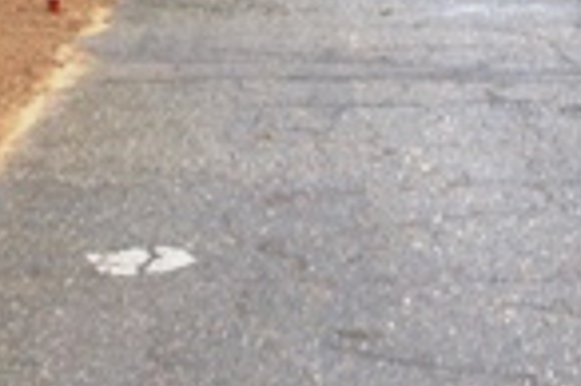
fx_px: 2604
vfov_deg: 8.4
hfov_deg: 12.6
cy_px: -38
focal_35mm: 162
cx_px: 545
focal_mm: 35
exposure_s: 1/125
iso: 400
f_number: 5.6
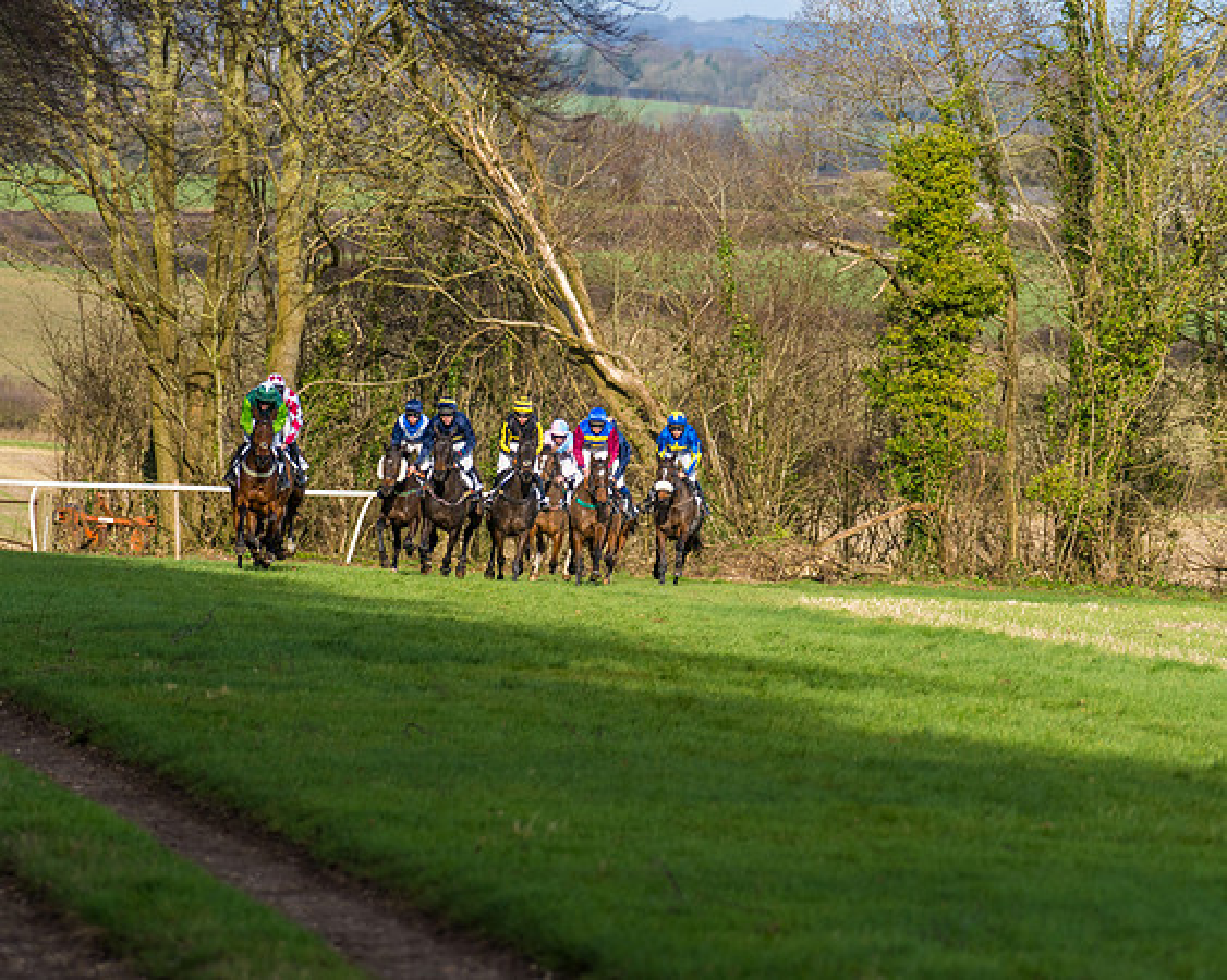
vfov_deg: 4.5
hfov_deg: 5.7
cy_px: 482
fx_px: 12400
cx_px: 480
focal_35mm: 342
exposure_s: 1/1250
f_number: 4
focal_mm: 189
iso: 200
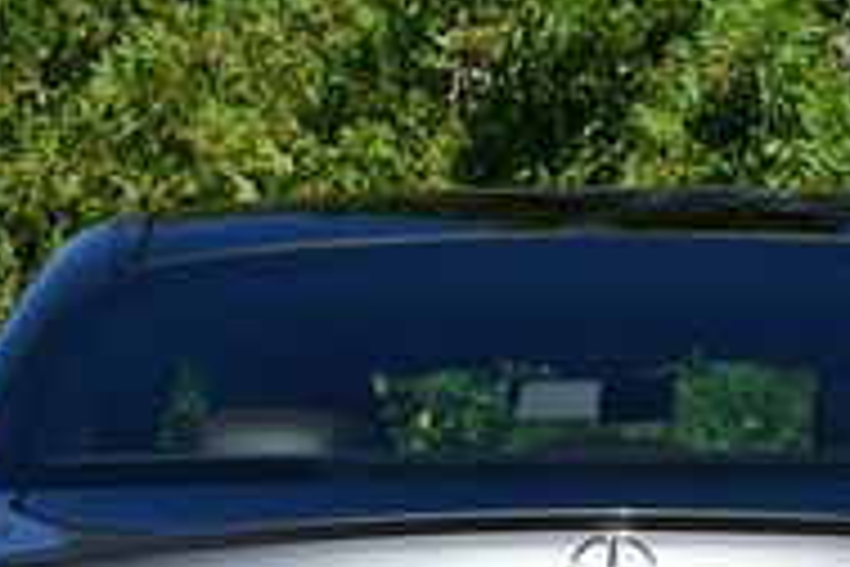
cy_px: 778
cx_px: 585
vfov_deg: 5.0
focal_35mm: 271
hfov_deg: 7.6
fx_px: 6398
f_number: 9
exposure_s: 1/320
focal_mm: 40
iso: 100
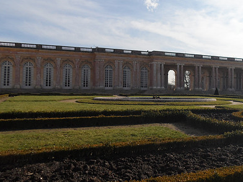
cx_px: 172
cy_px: 84
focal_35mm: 37
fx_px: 260
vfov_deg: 38.6
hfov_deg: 48.8
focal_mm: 4.5
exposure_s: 1/250
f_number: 9.2
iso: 100
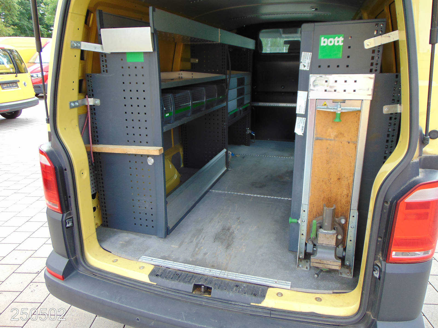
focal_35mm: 25
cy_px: 164
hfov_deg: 69.4
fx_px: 316
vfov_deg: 54.9
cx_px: 219
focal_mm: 4.5
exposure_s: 1/200
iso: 80
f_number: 3
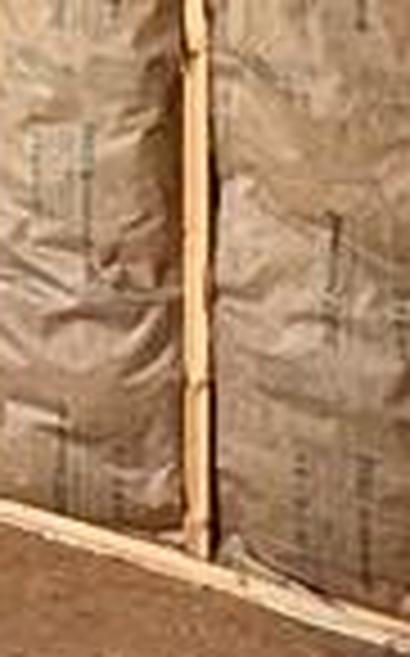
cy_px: -252
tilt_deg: -0.4
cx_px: -915
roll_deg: -0.8
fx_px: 1863
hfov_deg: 9.3
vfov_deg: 18.3
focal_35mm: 104
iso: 40
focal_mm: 2.22
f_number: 2.2
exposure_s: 1/109
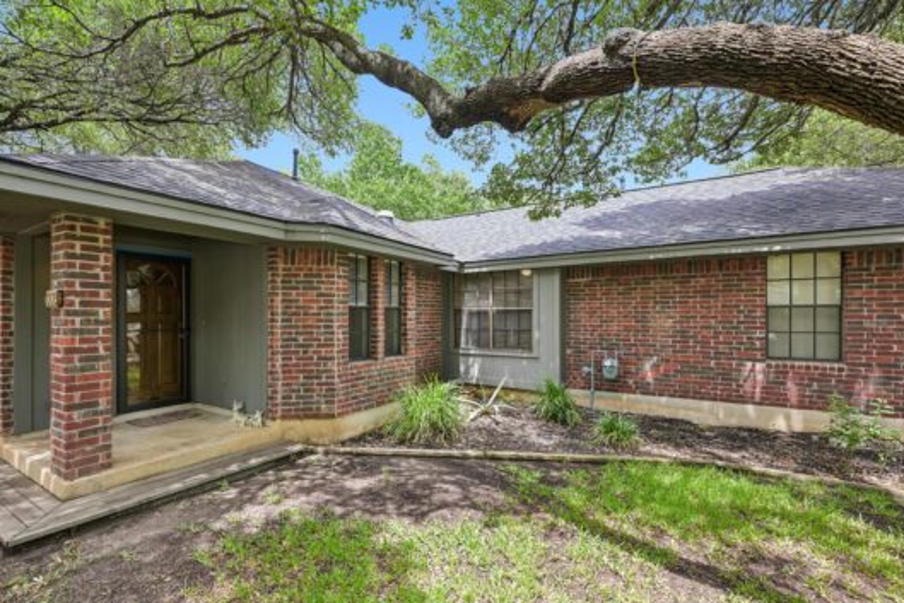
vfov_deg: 70.4
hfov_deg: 92.9
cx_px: 403
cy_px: 314
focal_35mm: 17
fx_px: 427
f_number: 6.7
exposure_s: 1/45
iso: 100
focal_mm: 15
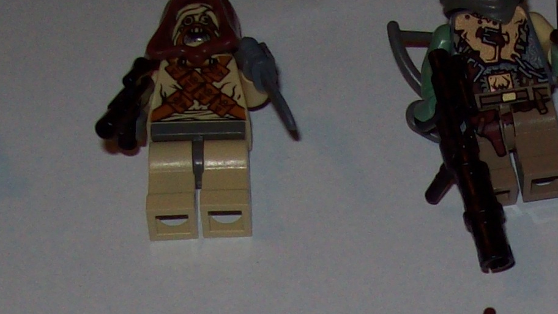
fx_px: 2264
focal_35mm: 153
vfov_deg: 7.7
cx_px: 523
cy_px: 577
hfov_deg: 13.9
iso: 80
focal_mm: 7.6
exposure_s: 1/73.6
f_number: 3
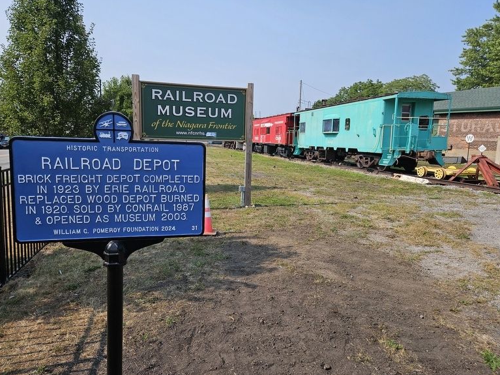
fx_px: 347
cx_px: 246
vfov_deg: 56.8
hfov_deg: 71.6
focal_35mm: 24
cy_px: 183
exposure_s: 1/1809
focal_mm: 5.4
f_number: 1.8
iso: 25
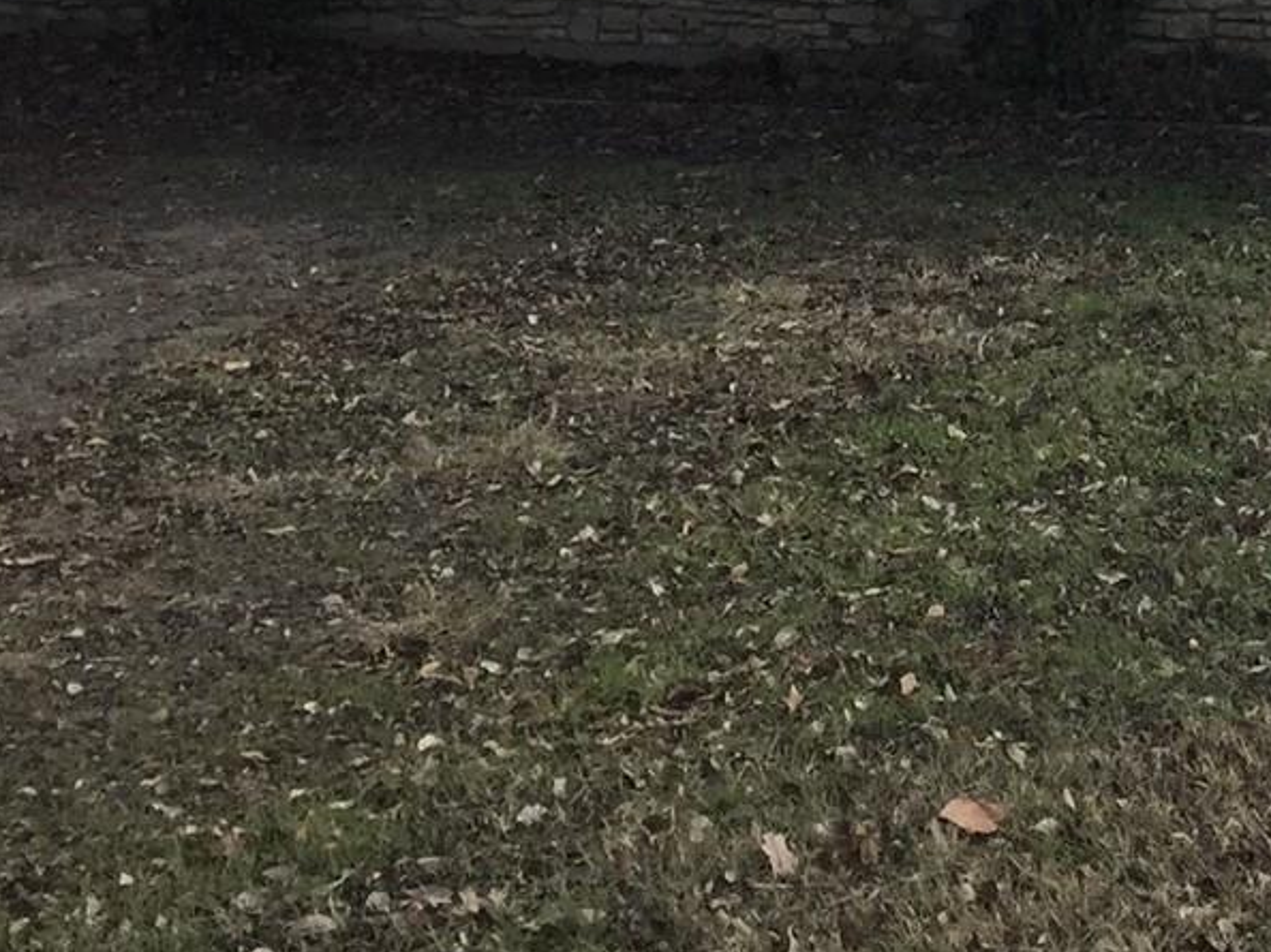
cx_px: 1530
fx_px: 3670
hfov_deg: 18.6
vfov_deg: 13.6
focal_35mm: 100
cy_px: -614
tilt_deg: +6.5
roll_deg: +1.7
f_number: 2.2
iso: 32
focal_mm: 4.15
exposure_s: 1/1980
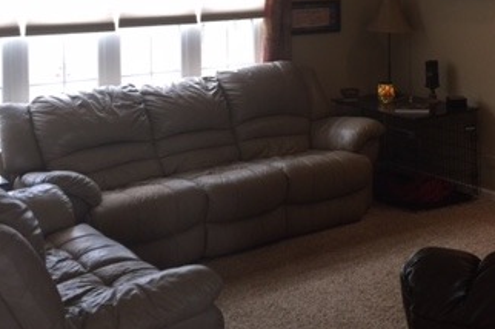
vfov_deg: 21.5
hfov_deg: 33.1
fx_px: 824
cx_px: 341
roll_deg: +0.0
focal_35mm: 60
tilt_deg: -0.5
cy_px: -25
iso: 32
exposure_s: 1/30
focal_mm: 4.15
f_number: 2.2
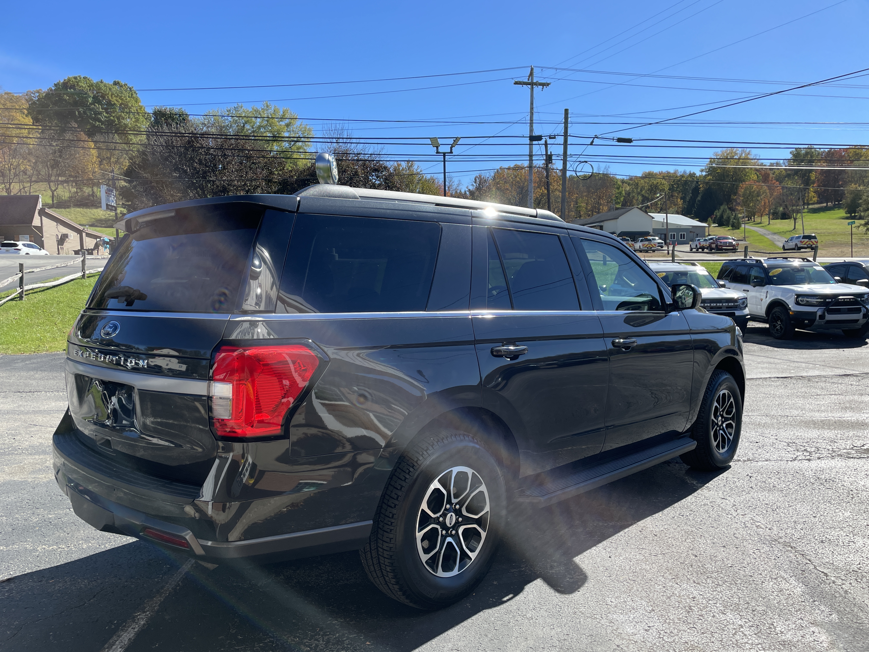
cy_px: 326
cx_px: 434
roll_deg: +1.3
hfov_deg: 67.3
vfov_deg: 53.1
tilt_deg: -4.5
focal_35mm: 26
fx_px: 653
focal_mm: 4.2
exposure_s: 1/2174
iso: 32
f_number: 1.6
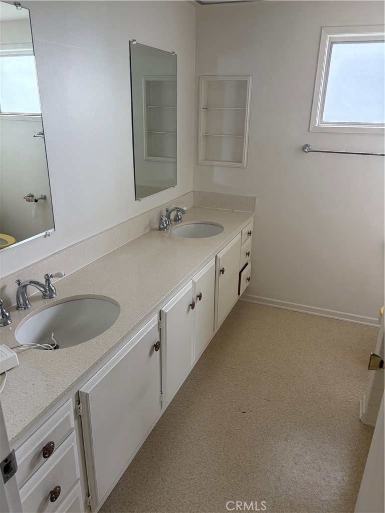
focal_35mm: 26
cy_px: 256
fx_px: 386
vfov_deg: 67.3
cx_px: 192
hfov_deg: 53.1
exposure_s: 1/93
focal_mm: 5.96
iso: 125
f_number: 1.6
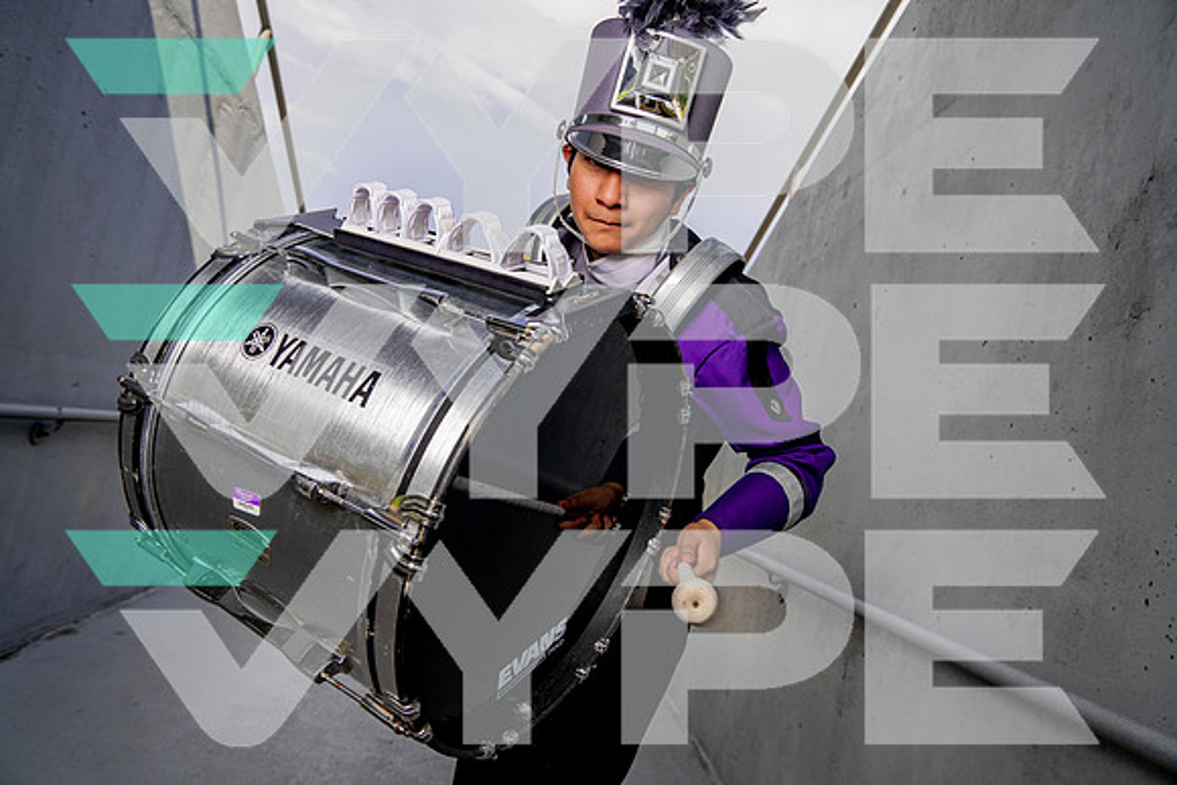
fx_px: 785
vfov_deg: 53.2
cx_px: 588
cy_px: 392
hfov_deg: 73.7
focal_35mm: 24
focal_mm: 24
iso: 100
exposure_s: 1/250
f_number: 5.6
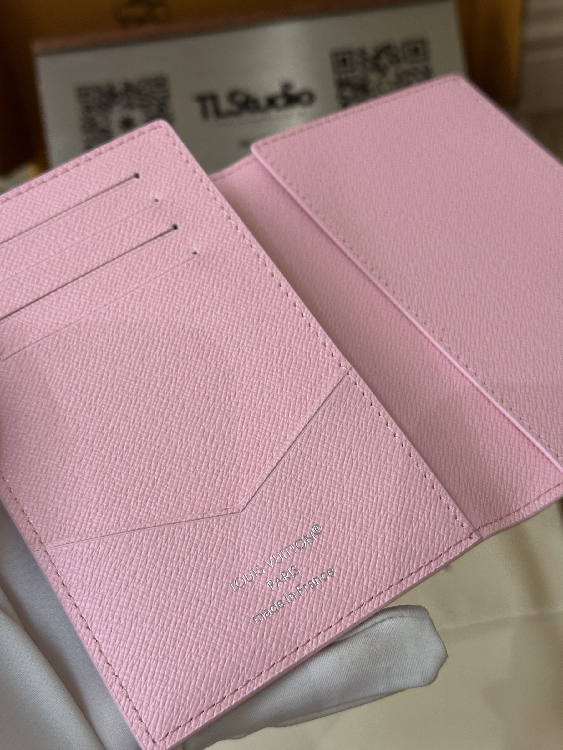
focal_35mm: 48
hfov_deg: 30.3
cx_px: 282
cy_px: 375
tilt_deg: -51.4
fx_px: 1041
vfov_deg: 39.7
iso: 160
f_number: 1.78
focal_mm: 6.86
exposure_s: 1/50
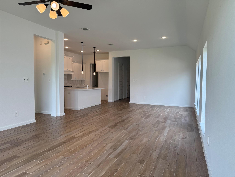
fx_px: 163
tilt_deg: -2.5
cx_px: 118
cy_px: 88
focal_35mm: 24
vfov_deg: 56.8
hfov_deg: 71.6
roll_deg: -0.6
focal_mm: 6.76
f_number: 1.78
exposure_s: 1/326
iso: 80
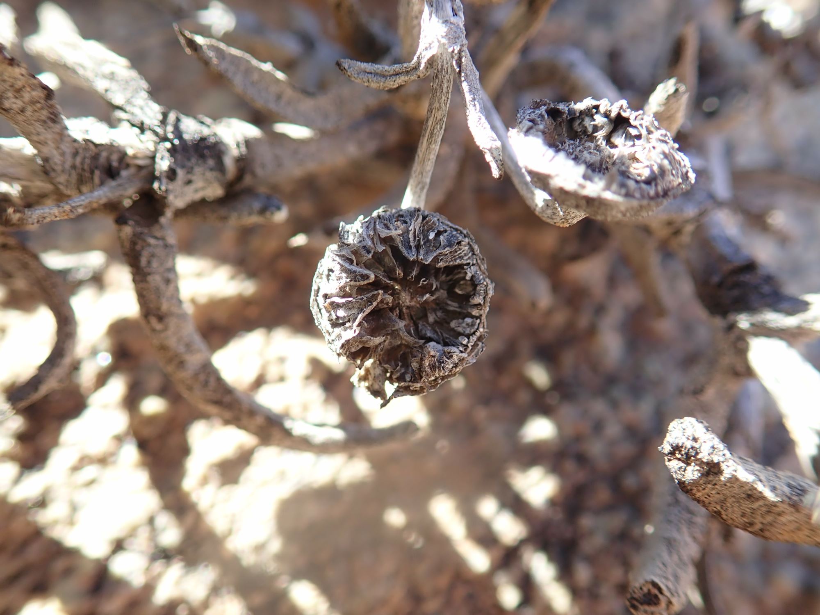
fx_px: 711
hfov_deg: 60.0
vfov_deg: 46.8
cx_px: 410
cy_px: 308
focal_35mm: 30
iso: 100
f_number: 2.3
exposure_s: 1/200
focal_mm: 5.5
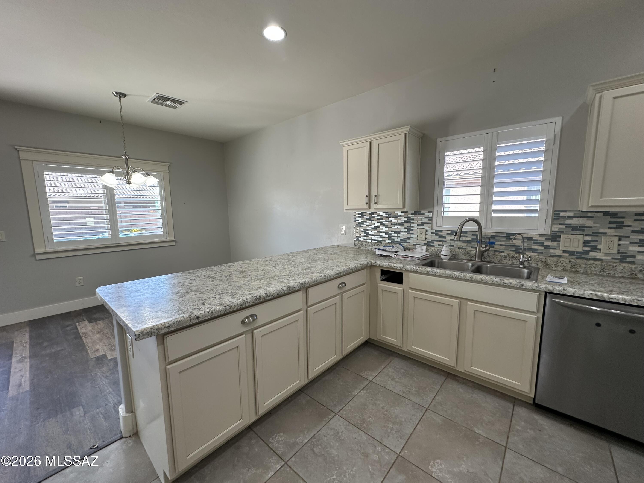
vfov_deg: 85.7
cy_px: 242
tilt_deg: -6.4
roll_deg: +0.4
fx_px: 260
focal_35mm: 14
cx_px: 322
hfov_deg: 102.1
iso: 125
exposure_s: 1/120
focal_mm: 2.22
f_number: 2.2
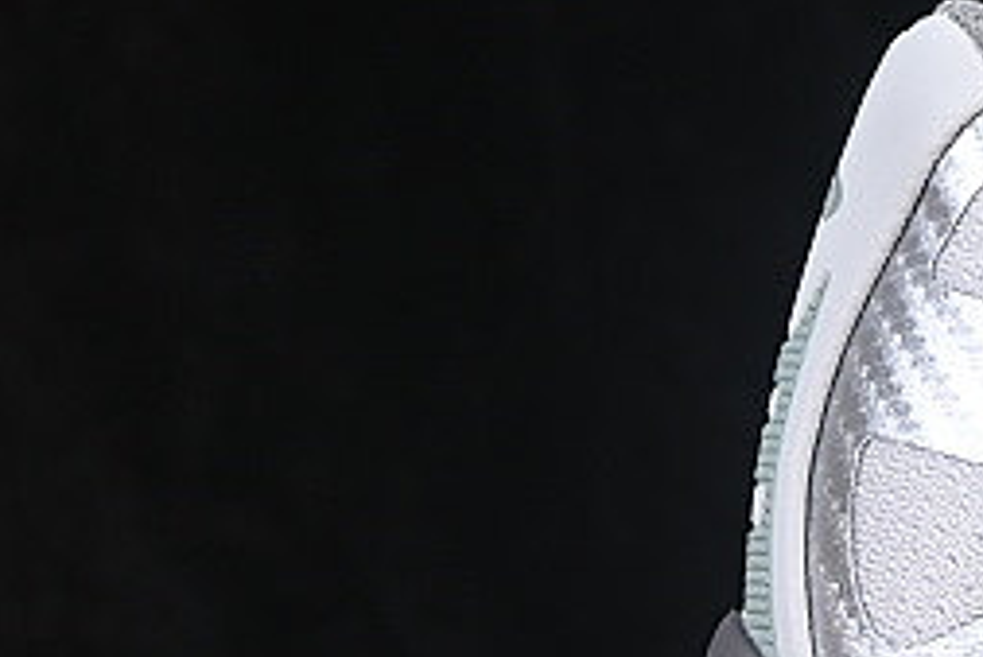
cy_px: 354
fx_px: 8742
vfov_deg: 4.3
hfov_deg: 6.3
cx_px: 1939
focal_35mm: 320
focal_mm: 50
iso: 160
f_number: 8
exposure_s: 1/80
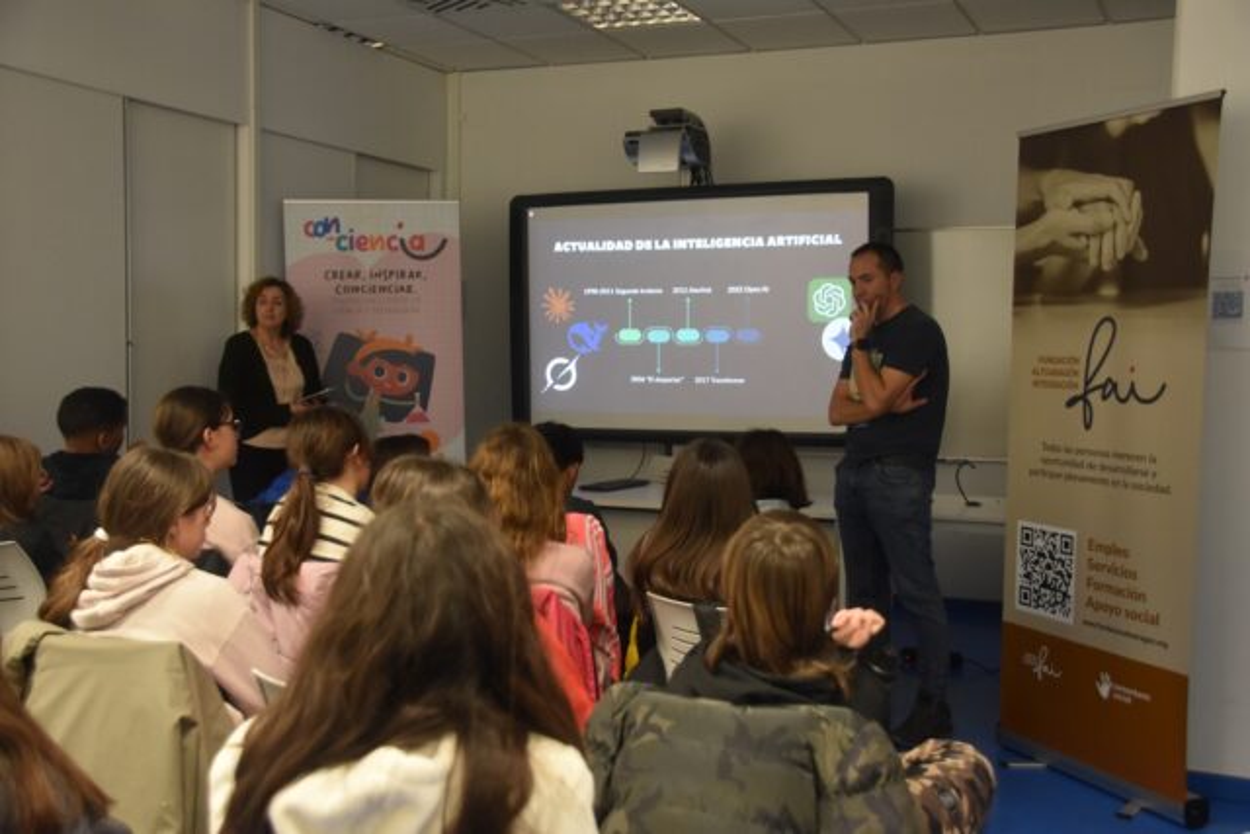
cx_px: 625
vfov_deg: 33.0
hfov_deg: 47.9
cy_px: 417
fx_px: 1406
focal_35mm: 40
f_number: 4
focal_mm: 27
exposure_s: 1/60
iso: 1400
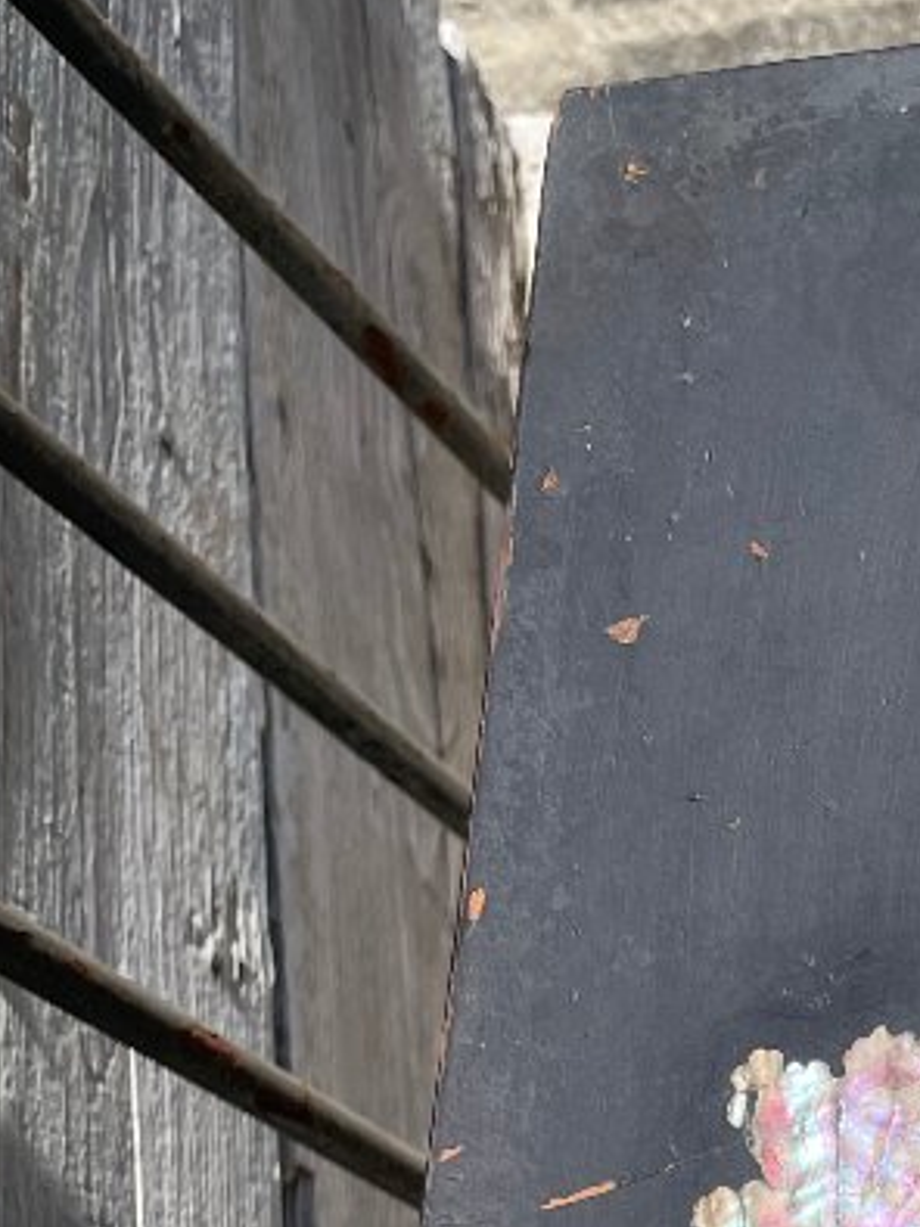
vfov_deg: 22.7
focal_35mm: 79
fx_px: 2801
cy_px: 1485
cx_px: 1361
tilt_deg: -76.6
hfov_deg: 17.0
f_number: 1.6
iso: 32
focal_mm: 4.2
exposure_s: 1/4132
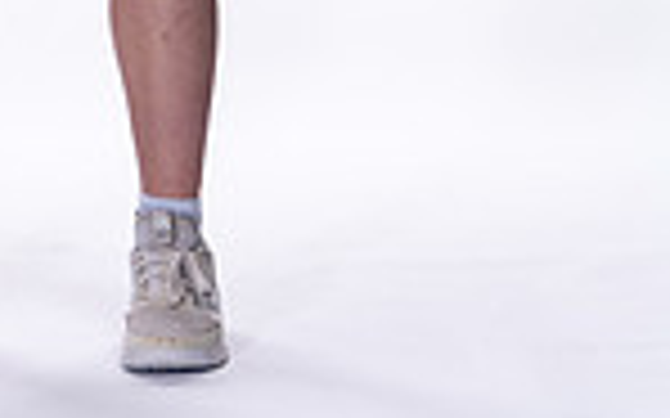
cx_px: 13
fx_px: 5731
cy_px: -557
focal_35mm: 314
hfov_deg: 6.7
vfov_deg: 4.1
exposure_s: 1/250
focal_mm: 102
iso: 400
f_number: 5.6
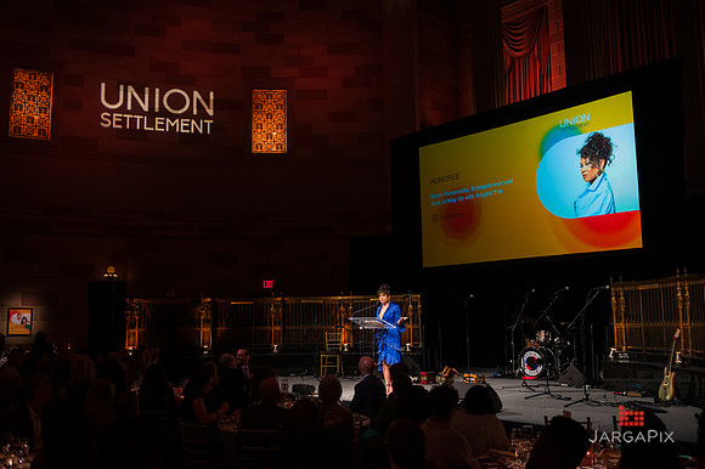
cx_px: 352
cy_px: 234
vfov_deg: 41.1
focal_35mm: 32
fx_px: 626
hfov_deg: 58.7
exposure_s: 1/250
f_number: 4
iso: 3200
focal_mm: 32
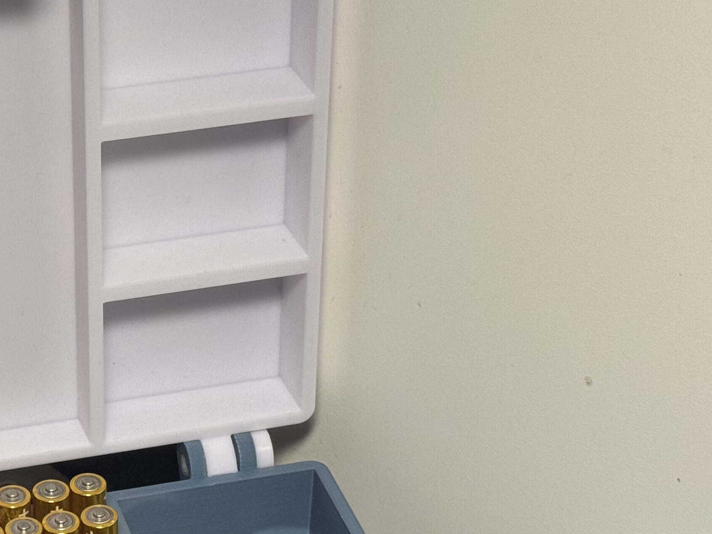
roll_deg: -1.5
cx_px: 148
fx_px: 2344
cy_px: 438
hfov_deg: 17.1
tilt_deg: -36.5
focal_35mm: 114
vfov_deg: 12.9
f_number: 1.78
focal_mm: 6.76
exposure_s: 1/50
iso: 100
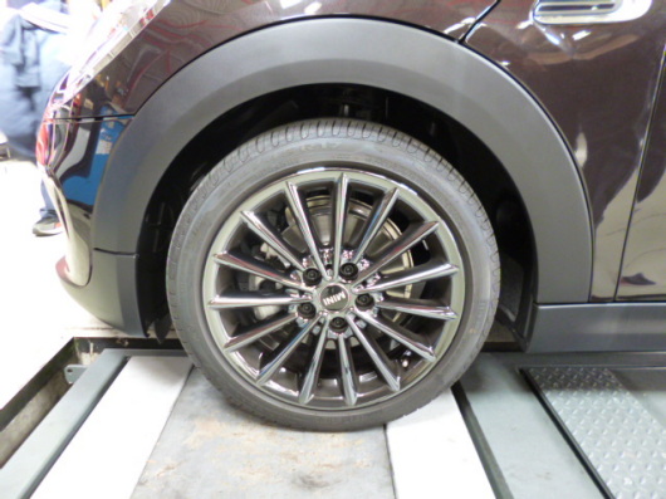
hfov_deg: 71.6
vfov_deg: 56.8
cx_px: 333
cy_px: 250
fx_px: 462
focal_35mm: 24
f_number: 2.5
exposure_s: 1/15
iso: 400
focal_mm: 4.3
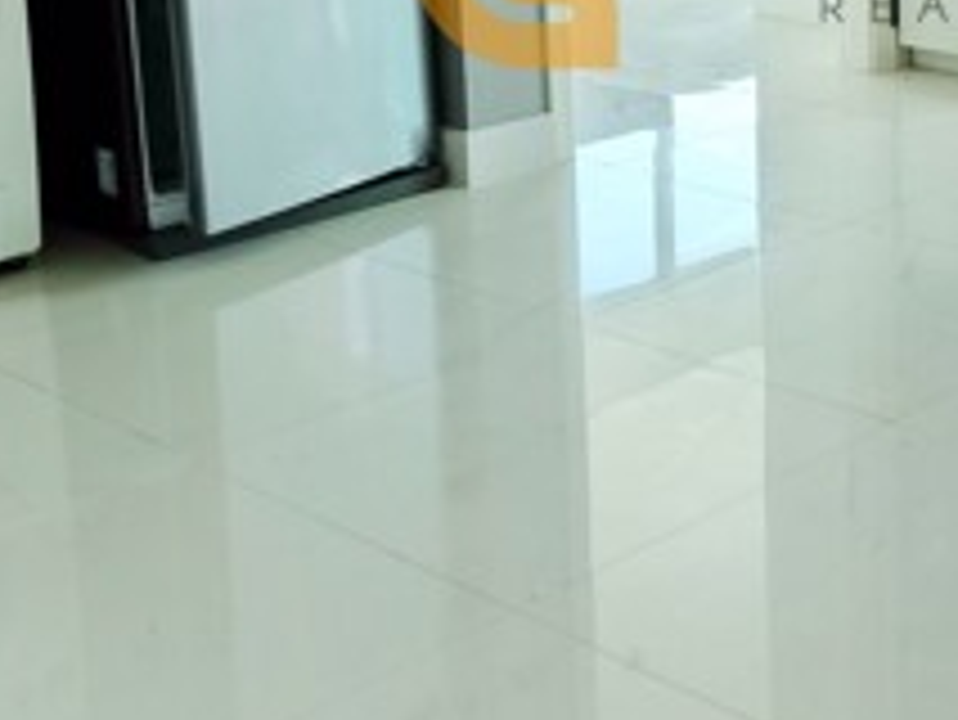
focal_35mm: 65
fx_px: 1800
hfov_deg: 28.1
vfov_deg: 21.6
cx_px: 945
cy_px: -50
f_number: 3.5
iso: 200
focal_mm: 16
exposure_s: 1/100
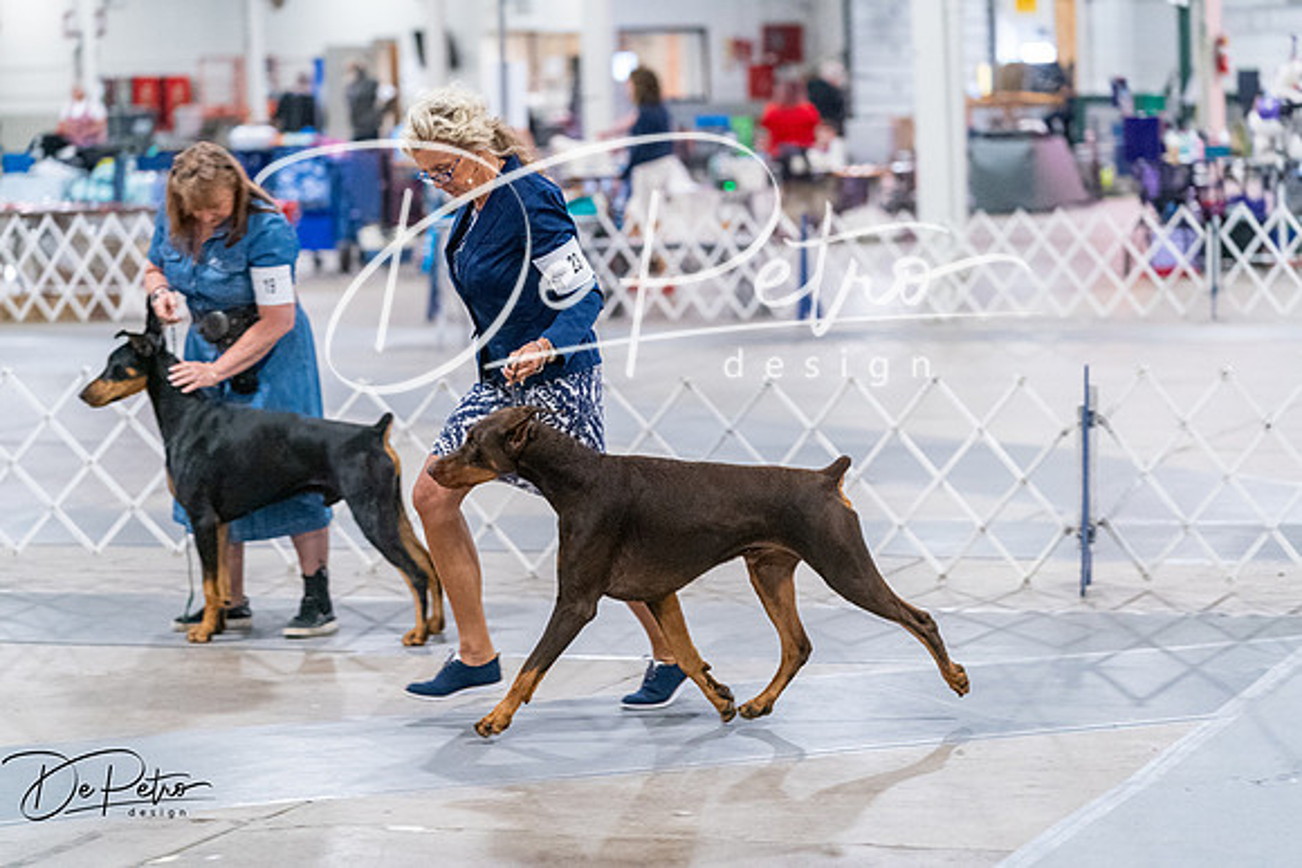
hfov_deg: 16.9
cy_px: 434
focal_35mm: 121
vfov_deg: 11.3
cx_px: 651
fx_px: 4377
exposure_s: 1/320
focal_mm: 121
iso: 6400
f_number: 3.2
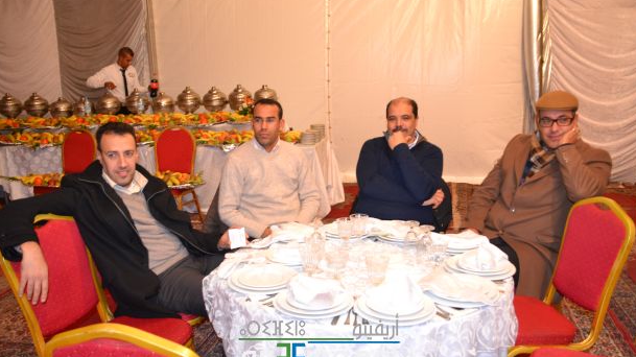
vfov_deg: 36.5
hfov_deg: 61.0
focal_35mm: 32
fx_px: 539
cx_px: 322
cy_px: 208
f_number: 3.5
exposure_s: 1/60
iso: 800
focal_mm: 20
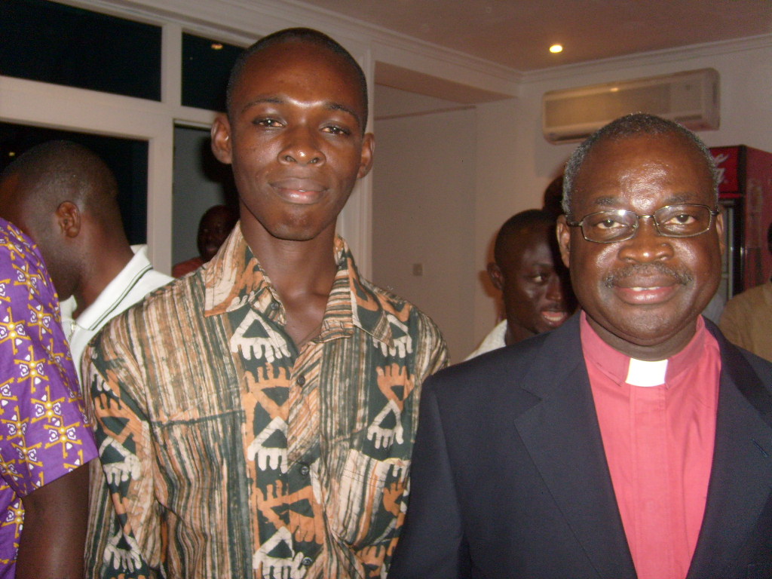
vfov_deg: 40.7
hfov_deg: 52.6
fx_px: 781
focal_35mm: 35
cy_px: 290
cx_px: 386
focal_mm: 5.8
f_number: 2.8
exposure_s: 1/45
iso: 100
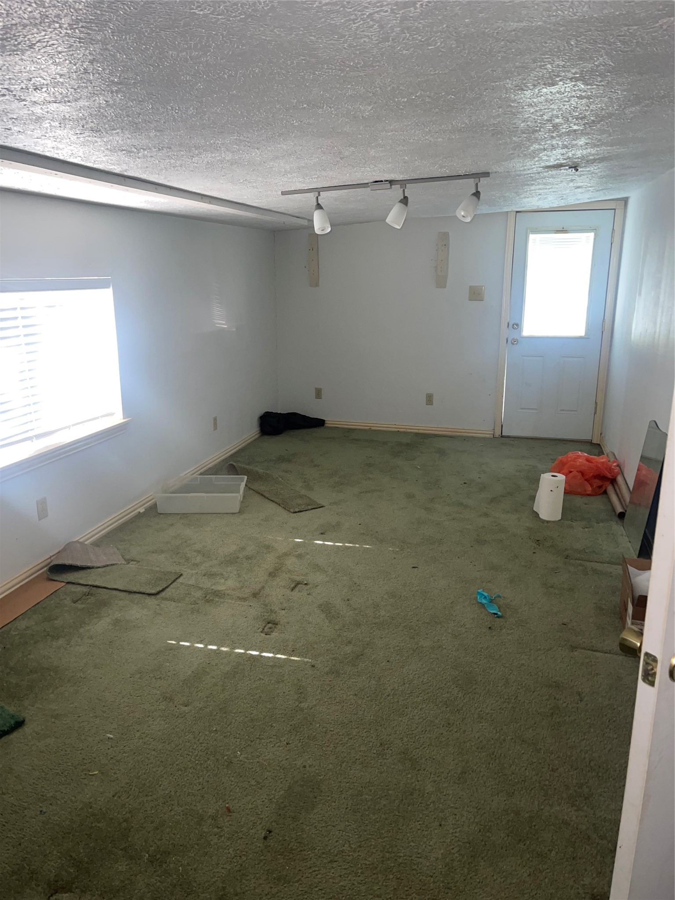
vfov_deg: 69.4
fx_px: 650
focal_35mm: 25
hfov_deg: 54.9
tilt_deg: -15.1
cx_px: 338
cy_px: 450
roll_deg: -0.2
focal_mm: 5.1
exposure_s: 1/12
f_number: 1.6
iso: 125
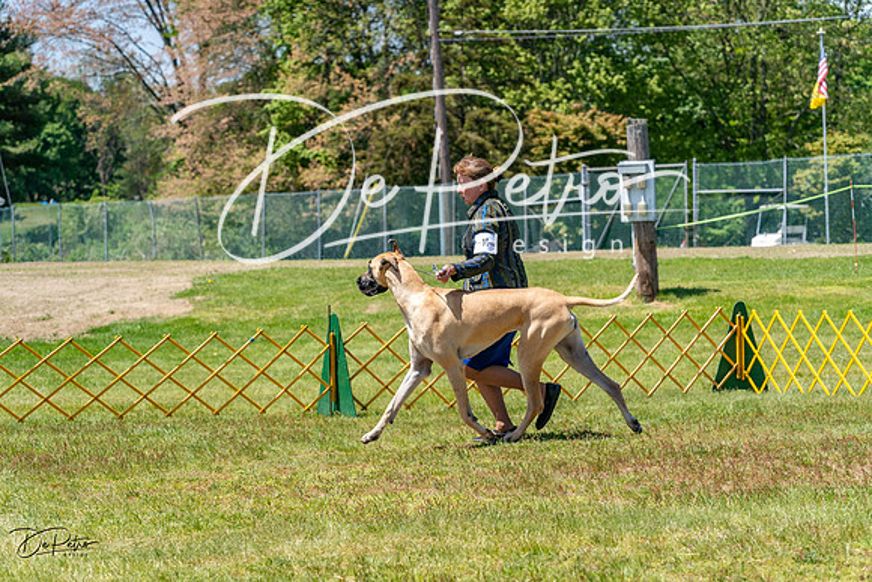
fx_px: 2592
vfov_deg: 12.8
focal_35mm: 107
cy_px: 291
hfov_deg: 19.1
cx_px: 436
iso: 500
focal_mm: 107
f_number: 6.3
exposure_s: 1/2500
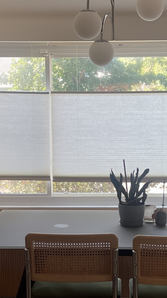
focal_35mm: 62
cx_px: 98
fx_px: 488
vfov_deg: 33.8
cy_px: 174
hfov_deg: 19.4
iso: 50
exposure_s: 1/121
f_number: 1.6
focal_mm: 5.1
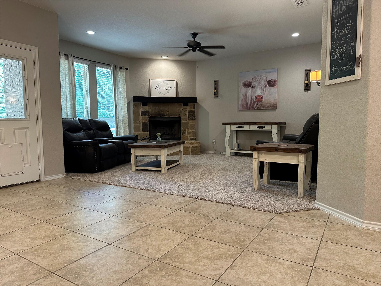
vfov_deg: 56.8
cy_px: 143
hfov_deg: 71.6
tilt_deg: -4.4
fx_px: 264
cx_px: 190
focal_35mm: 24
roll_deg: +0.9
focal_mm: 6.86
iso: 200
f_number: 1.78
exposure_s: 1/60
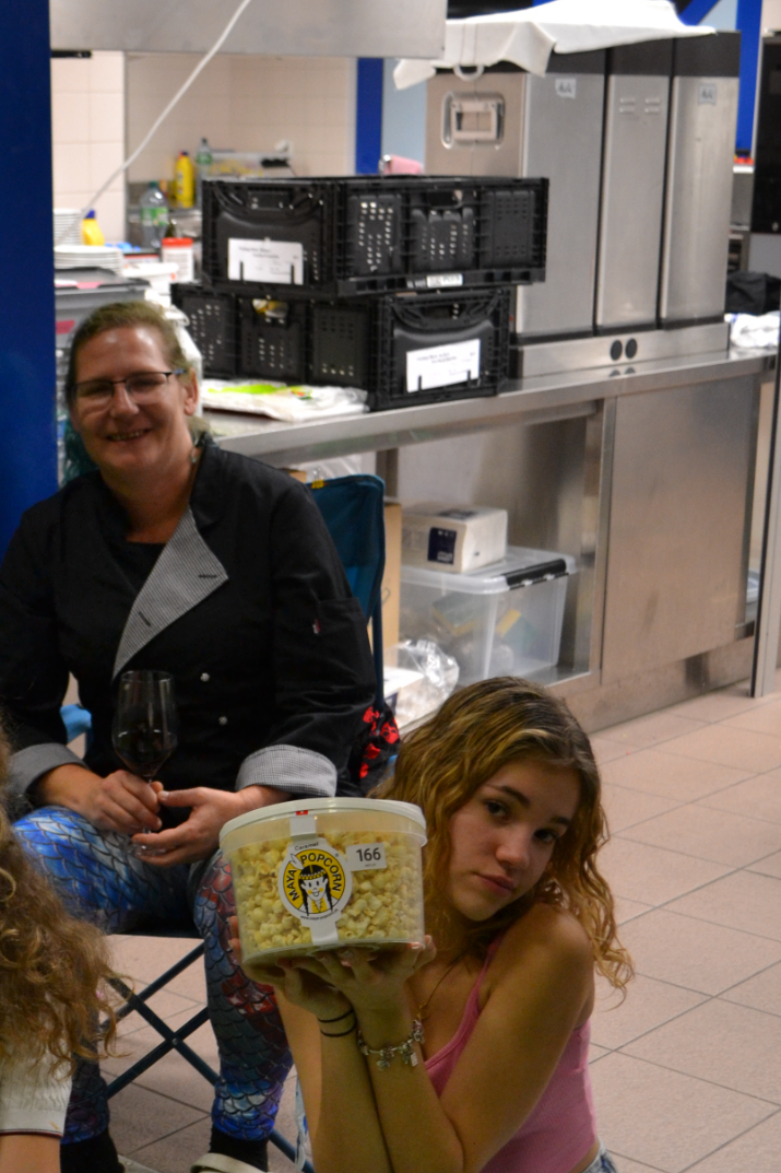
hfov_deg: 21.4
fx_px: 2051
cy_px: 854
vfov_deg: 31.4
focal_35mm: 63
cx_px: 180
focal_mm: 22
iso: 640
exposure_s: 1/60
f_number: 4
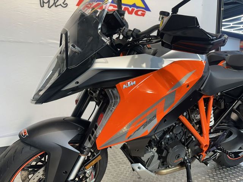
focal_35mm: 24
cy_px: 91
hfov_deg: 71.6
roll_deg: -0.2
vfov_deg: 56.8
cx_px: 122
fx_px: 168
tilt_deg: -5.2
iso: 100
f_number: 1.78
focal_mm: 6.86
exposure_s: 1/100
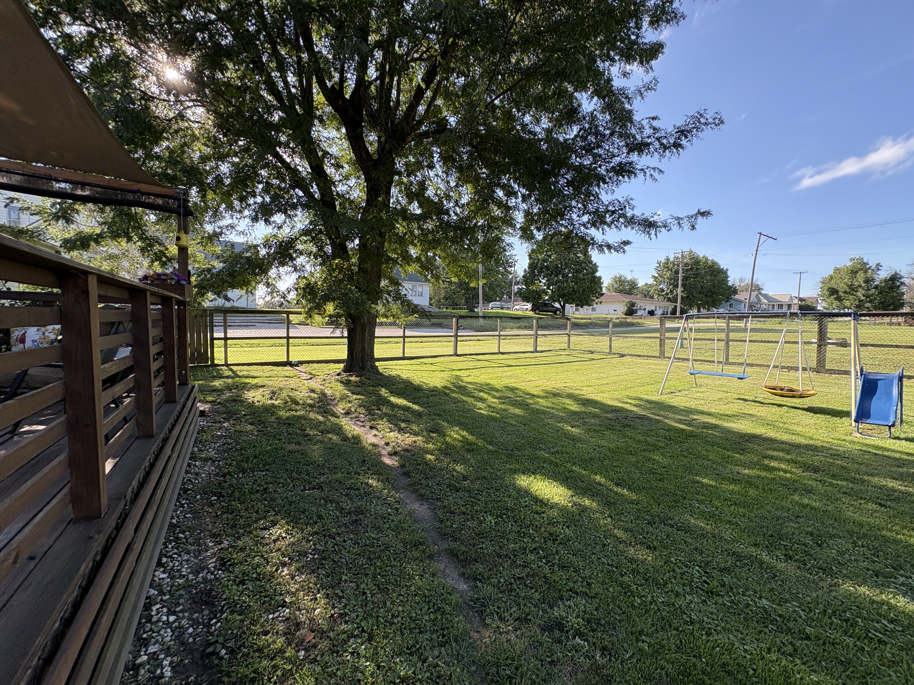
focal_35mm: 14
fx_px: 370
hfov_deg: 102.1
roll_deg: -0.7
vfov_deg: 85.7
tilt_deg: -4.7
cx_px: 457
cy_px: 342
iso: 40
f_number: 2.2
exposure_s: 1/451
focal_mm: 2.22
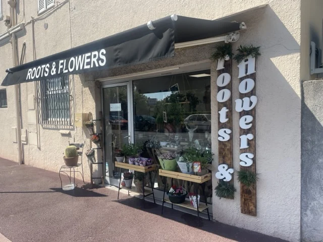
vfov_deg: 53.1
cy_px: 121
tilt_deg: -3.7
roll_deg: +2.2
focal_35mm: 26
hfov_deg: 67.3
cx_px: 162
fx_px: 243
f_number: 1.6
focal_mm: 4.2
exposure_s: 1/2174
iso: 32
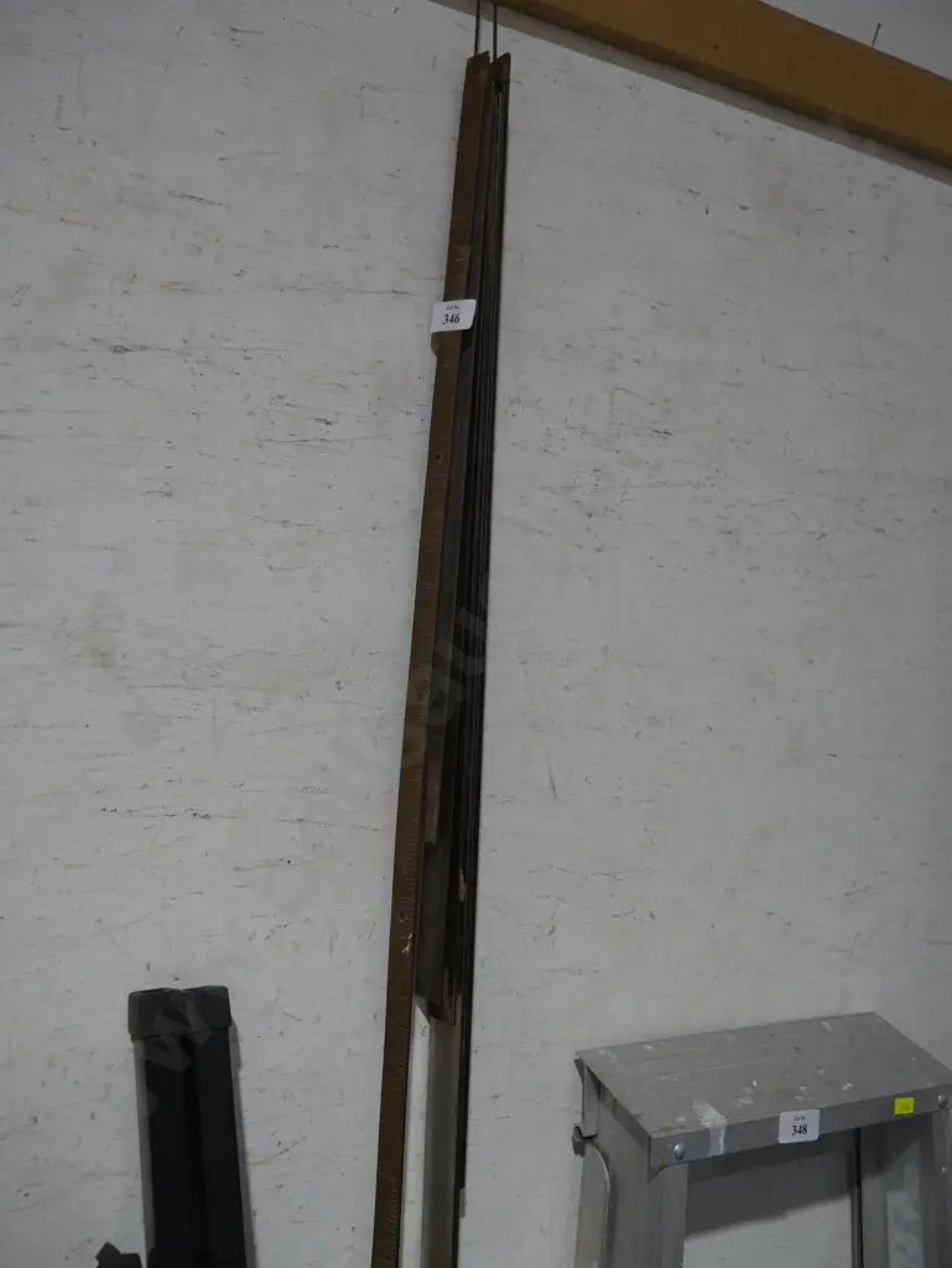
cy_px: 634
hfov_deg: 46.8
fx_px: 1099
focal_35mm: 30
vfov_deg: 59.9
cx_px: 476
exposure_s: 1/60
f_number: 3.6
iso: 500
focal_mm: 15
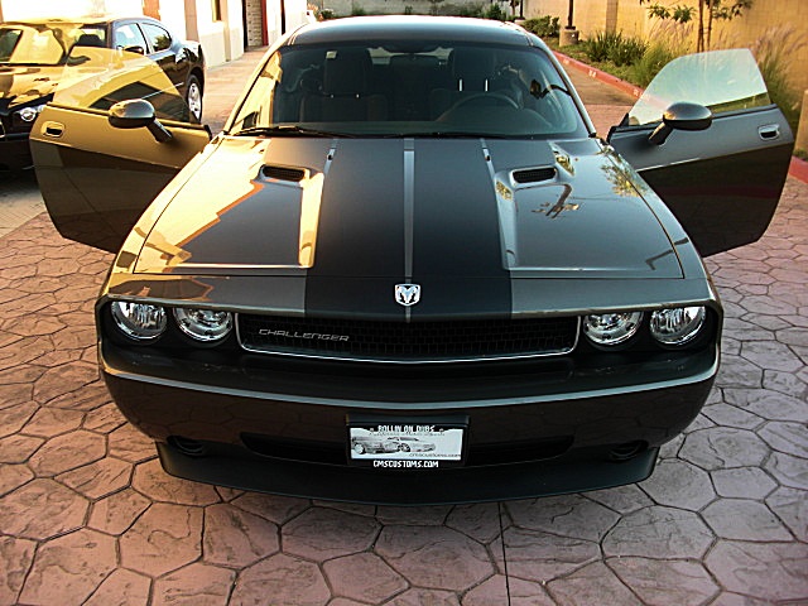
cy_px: 303
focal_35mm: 36
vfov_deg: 39.7
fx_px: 840
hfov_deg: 51.4
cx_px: 404
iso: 50
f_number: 2.8
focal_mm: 6.3
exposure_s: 1/60
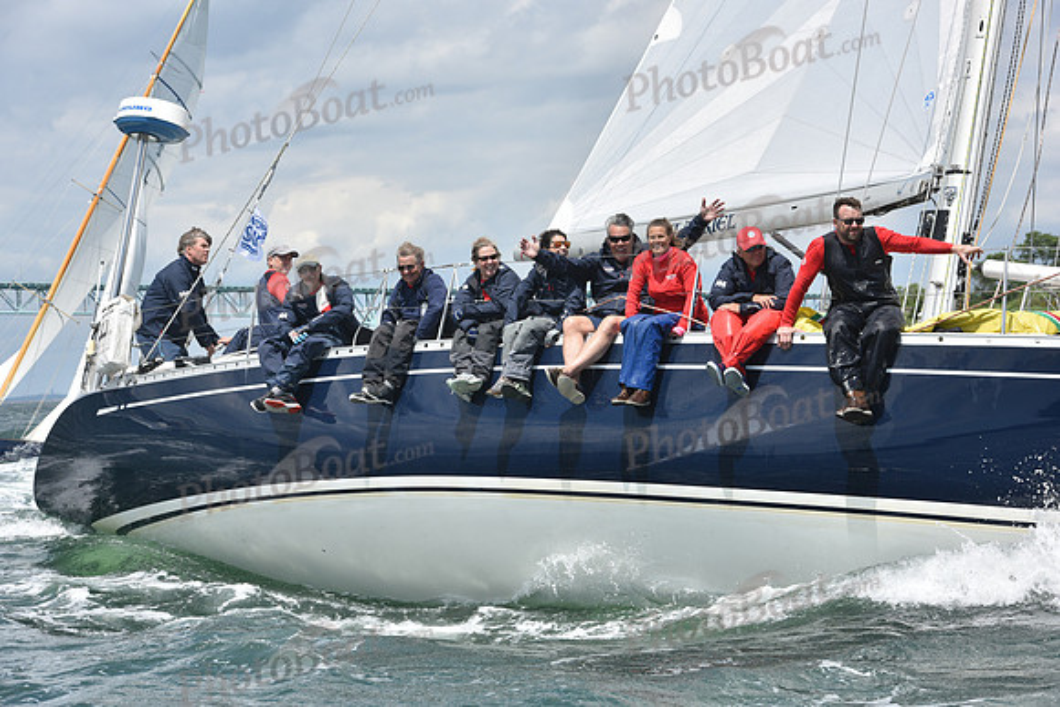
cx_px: 530
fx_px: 2945
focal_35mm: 100
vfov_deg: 13.7
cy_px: 354
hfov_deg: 20.4
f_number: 8
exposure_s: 1/1000
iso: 250
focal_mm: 100
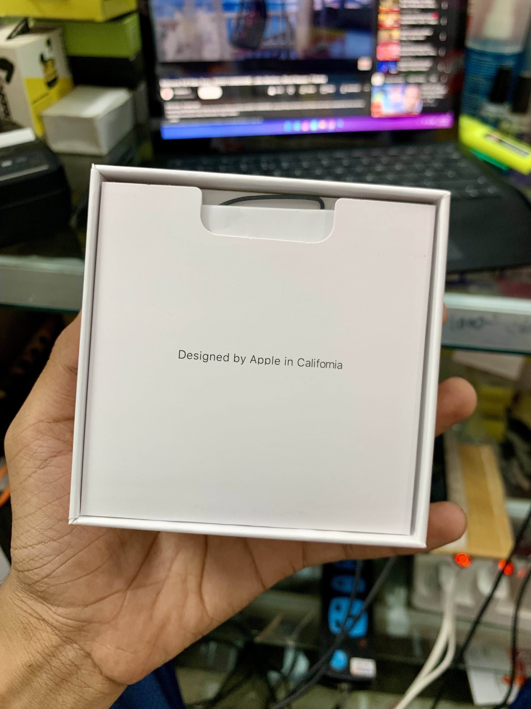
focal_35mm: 26
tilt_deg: -37.5
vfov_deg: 67.3
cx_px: 266
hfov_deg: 53.1
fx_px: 532
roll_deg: -1.5
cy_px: 354
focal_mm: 4.25
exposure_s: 1/50
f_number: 1.8
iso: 50
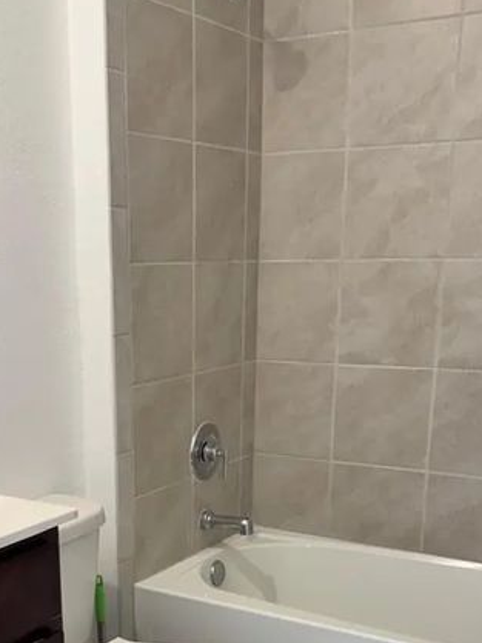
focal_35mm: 49
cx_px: 166
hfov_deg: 29.5
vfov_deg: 37.2
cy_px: 539
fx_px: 911
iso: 200
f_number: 1.78
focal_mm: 6.76
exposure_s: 1/120
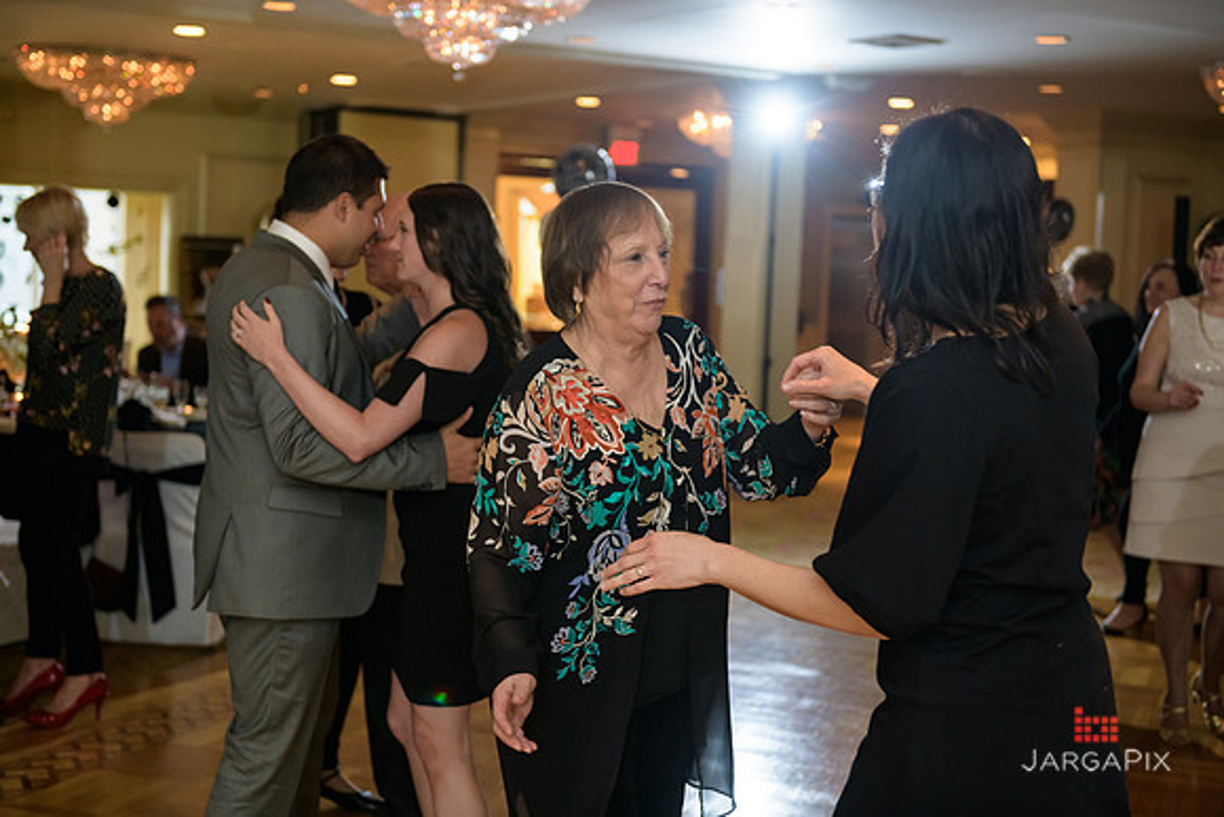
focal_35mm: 52
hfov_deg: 38.2
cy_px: 408
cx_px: 612
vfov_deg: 26.0
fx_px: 1768
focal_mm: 52
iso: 1000
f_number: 2.8
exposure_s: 1/125
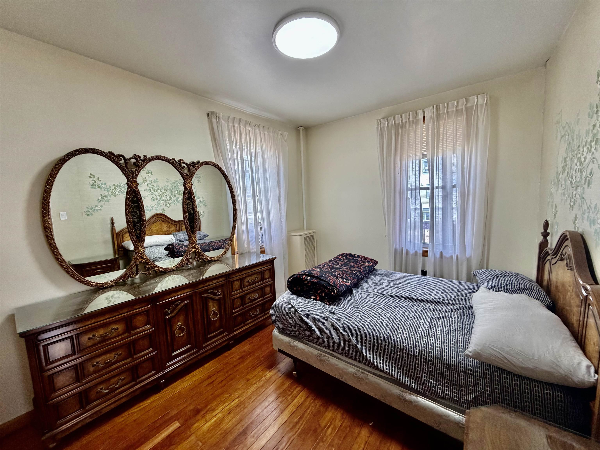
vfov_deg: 85.7
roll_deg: +2.7
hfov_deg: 102.1
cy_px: 225
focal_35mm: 14
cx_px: 300
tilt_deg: -6.6
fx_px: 243
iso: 320
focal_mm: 2.22
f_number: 2.2
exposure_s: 1/120
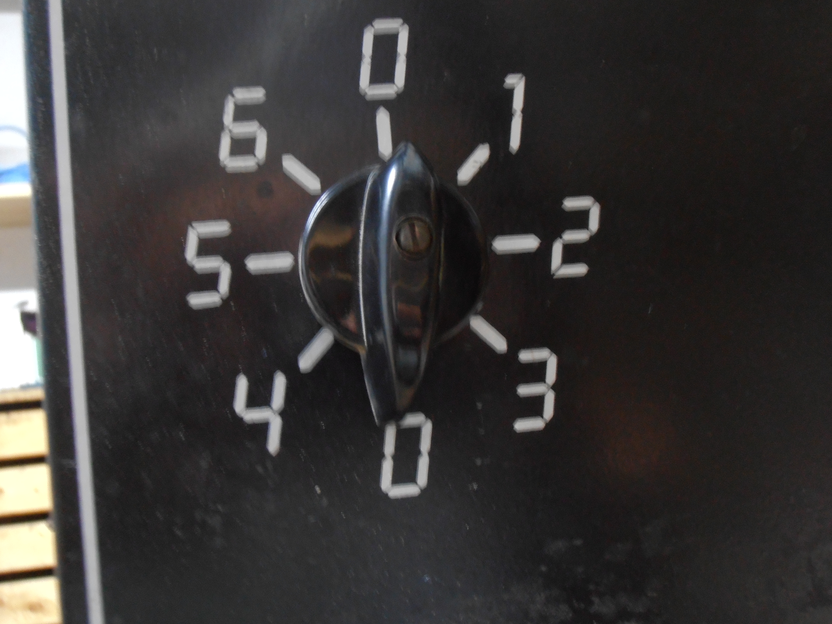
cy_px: 312
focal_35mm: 37
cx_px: 416
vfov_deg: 38.7
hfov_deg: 50.1
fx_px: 889
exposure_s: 1/2
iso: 400
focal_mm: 6.61
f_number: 3.9
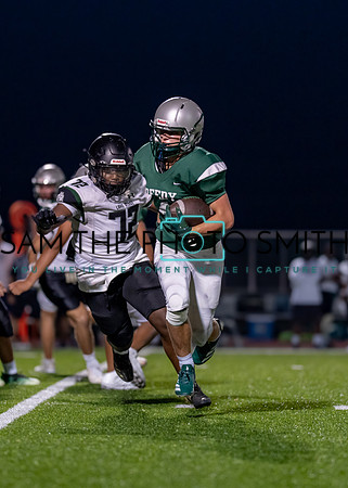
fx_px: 3446
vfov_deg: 8.1
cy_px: 256
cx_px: 173
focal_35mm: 249
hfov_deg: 5.8
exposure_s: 1/1000
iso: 1250
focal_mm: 135
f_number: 1.8
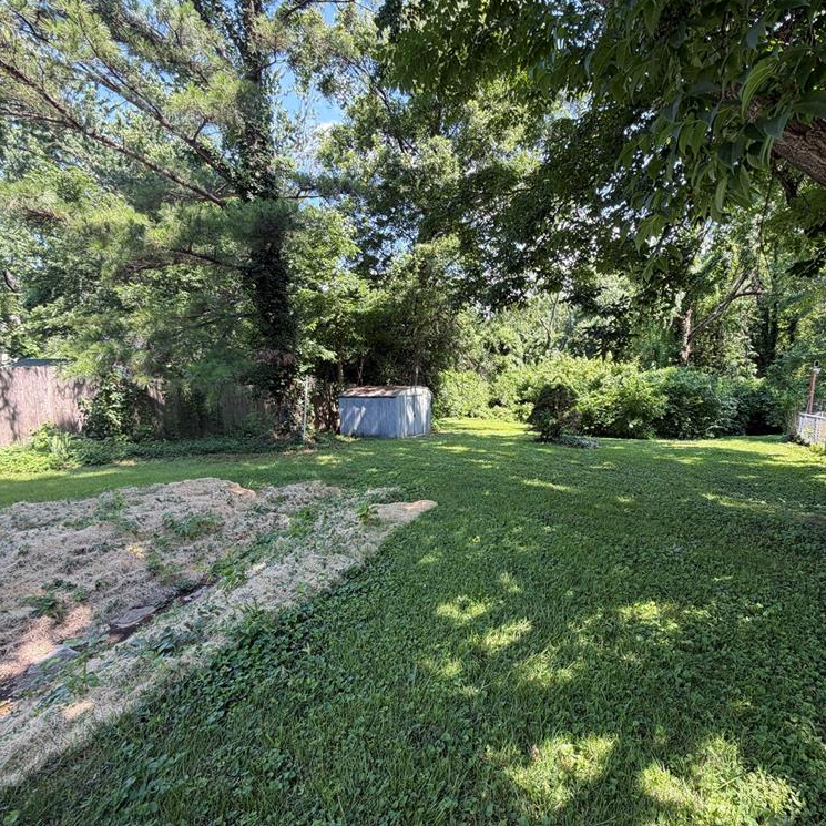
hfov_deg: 83.4
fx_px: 459
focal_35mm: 17
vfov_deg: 84.0
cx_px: 473
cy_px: 420
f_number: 2.2
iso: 40
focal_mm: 2.22
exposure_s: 1/121
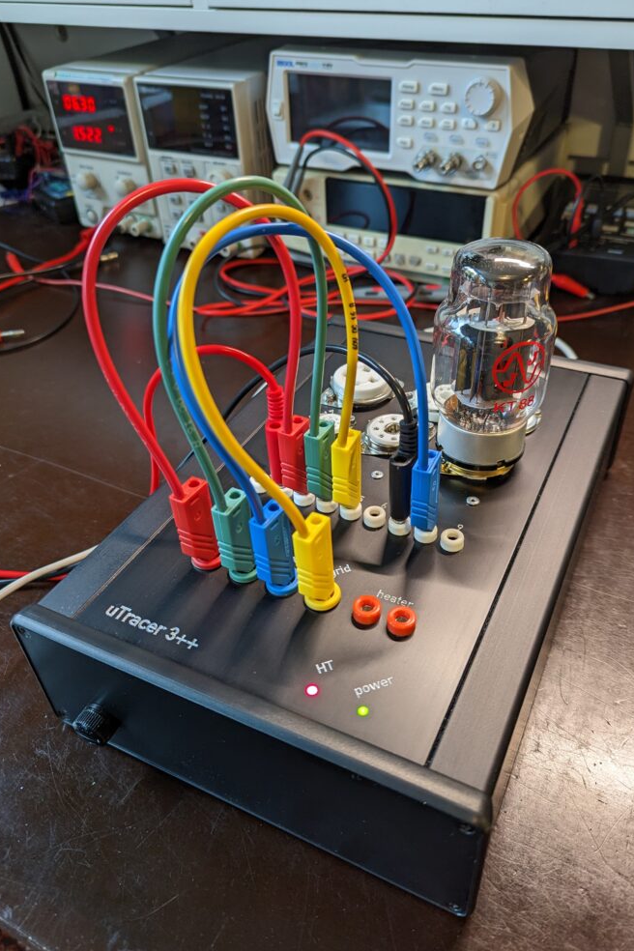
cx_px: 335
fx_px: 687
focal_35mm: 26
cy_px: 487
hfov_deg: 49.5
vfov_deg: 69.4
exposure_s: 1/24.1
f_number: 1.85
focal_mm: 6.81
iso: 43
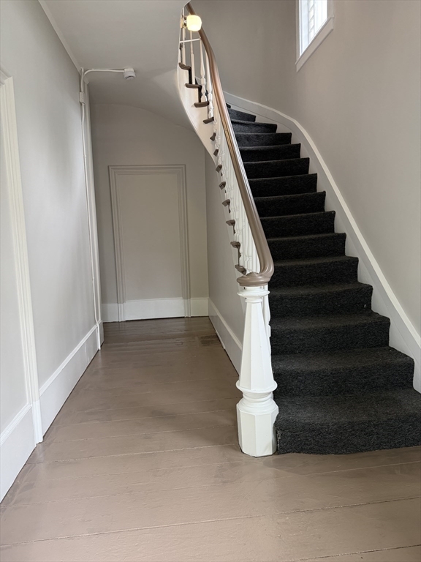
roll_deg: +2.8
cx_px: 210
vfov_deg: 71.6
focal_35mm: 24
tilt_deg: -7.9
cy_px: 281
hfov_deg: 56.8
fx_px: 389
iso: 200
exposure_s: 1/121
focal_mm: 6.76
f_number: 1.78
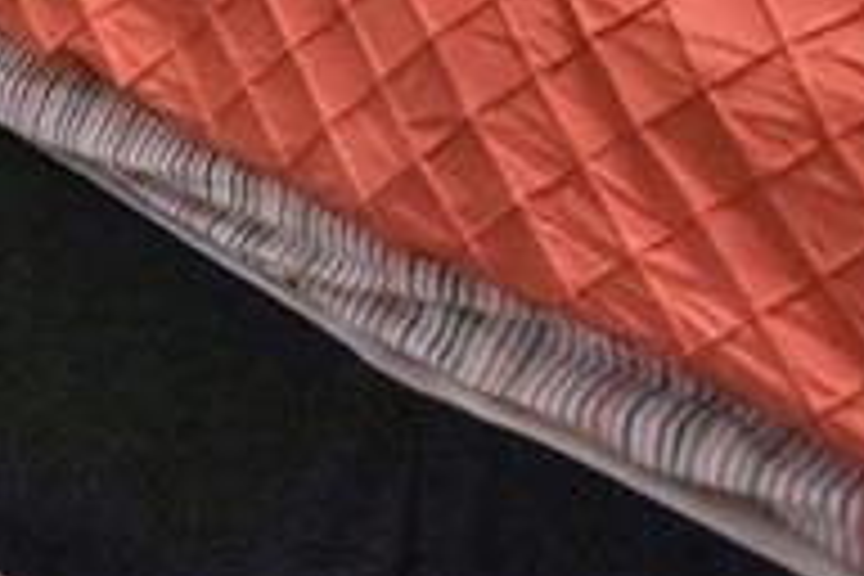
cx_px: -220
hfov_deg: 19.7
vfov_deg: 11.2
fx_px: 2304
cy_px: -916
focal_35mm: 96
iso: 4000
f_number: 6.3
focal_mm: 18
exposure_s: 1/160
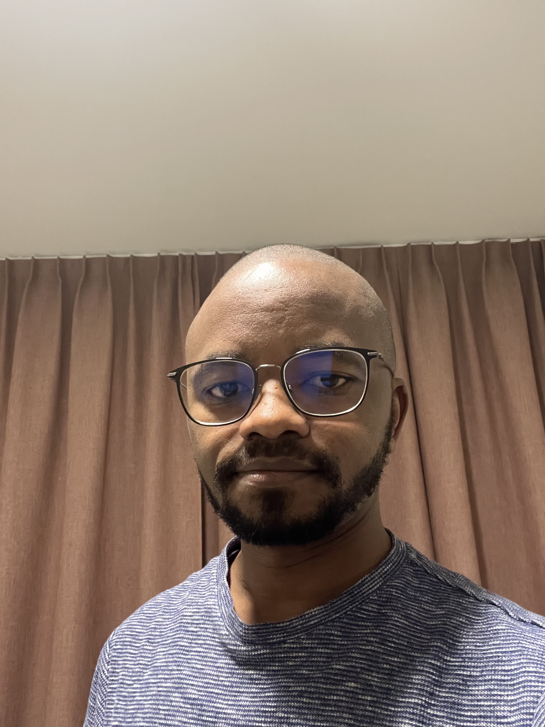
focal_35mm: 30
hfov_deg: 46.8
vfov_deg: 60.0
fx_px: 630
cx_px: 272
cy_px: 364
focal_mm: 2.71
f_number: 2.2
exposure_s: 1/29
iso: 800
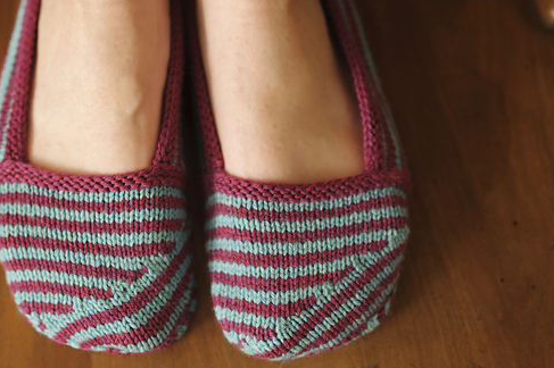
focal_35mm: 46
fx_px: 707
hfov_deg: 42.3
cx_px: 195
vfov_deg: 29.1
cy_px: 236
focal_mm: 35
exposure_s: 1/60
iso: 1600
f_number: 2.8
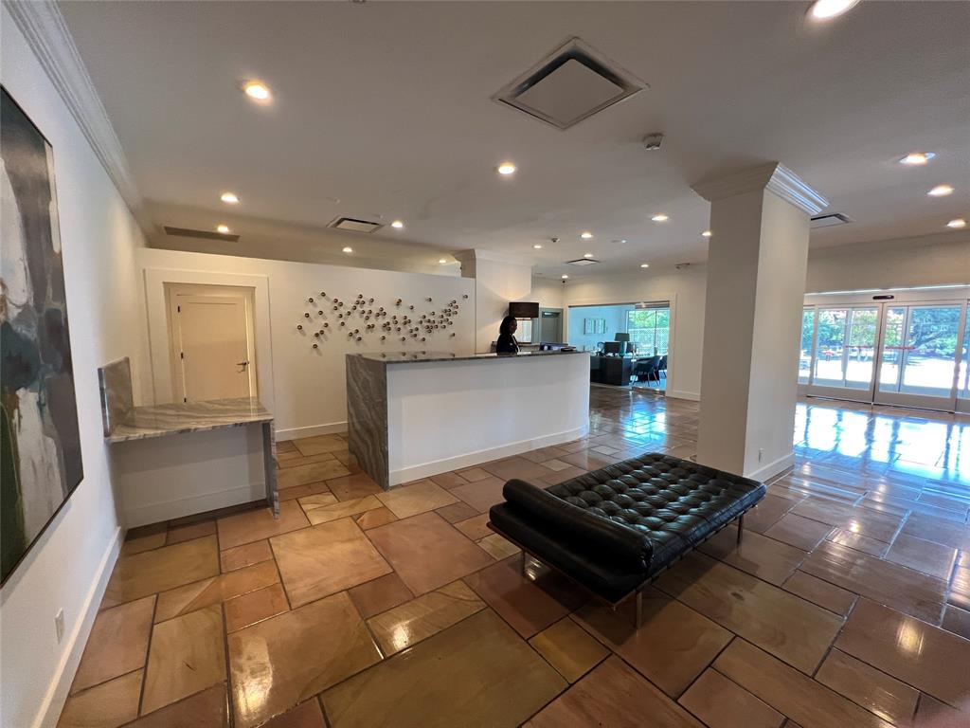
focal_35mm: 13
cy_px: 364
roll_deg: -0.8
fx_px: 364
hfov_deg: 106.2
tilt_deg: -5.7
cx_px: 485
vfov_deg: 89.9
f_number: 1.8
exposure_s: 1/60
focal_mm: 1.57
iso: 250
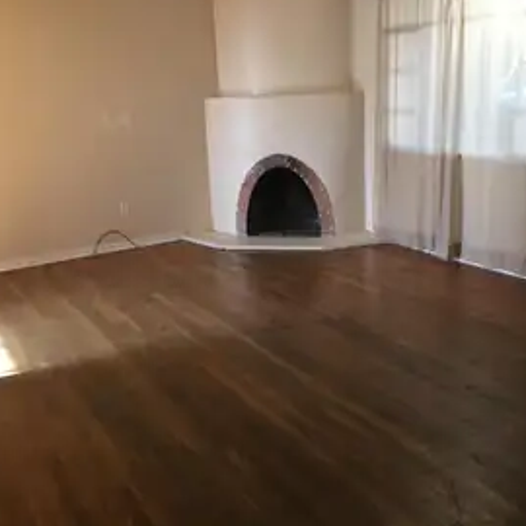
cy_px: 269
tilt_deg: -17.3
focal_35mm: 38
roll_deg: +3.3
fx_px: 653
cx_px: 279
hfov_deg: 43.8
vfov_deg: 43.9
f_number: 2.2
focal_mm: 4.15
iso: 40
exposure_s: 1/30
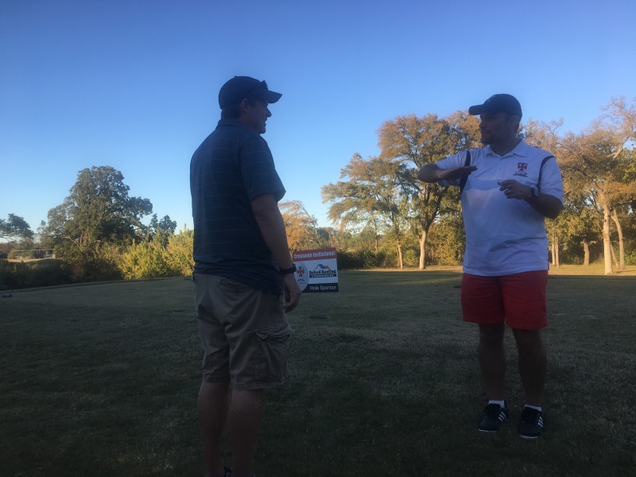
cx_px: 318
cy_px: 238
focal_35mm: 29
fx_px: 533
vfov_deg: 48.2
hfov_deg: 61.7
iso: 25
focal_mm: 4.15
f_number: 2.2
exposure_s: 1/481
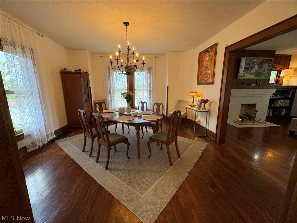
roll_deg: +0.6
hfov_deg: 102.1
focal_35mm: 14
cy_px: 112
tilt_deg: -10.7
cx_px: 148
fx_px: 120
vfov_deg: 85.7
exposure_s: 1/120
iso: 200
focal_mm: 2.22
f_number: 2.2
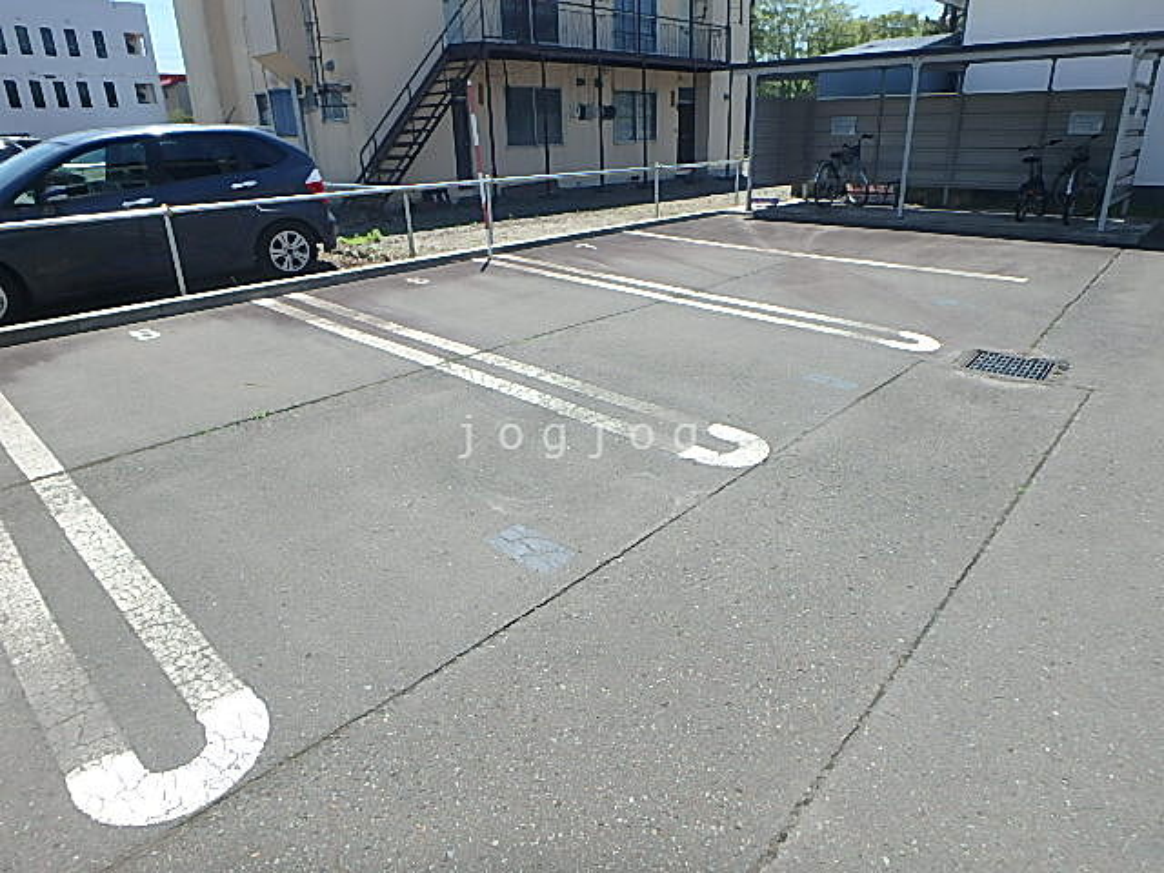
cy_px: 436
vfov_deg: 63.4
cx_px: 582
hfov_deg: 79.0
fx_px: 706
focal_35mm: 21
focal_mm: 3.7
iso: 125
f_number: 3.5
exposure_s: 1/1000
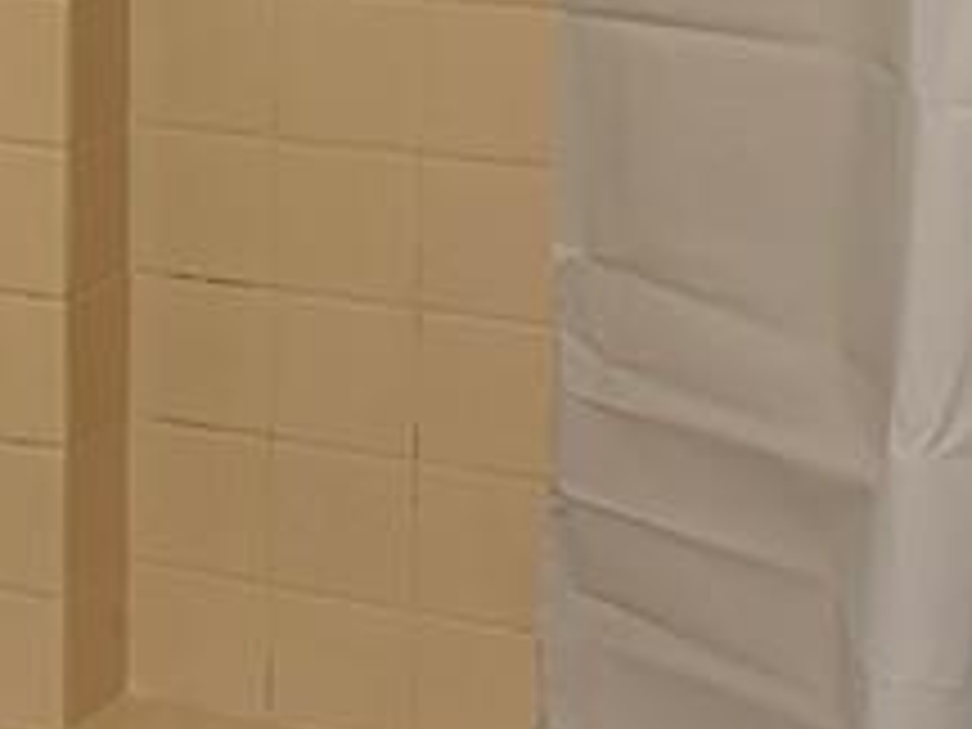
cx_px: -261
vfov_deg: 12.0
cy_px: 63
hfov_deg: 15.3
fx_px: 3454
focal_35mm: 123
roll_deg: +0.9
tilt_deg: -9.9
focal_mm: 5.96
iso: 160
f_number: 1.6
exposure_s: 1/60
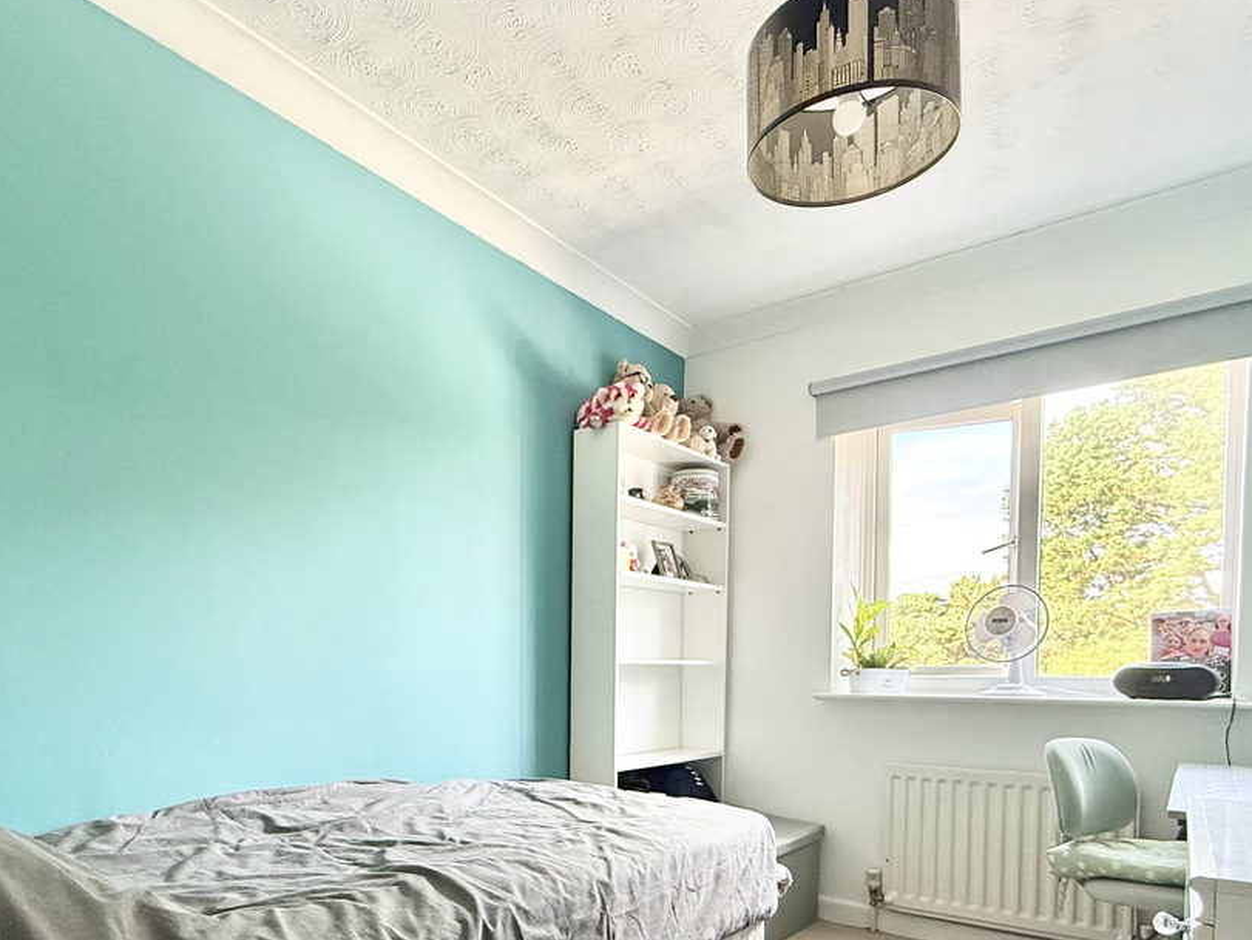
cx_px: 532
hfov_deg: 73.5
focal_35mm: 23
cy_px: 701
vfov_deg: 56.1
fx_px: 832
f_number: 2.2
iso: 250
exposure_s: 1/99
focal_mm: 2.22
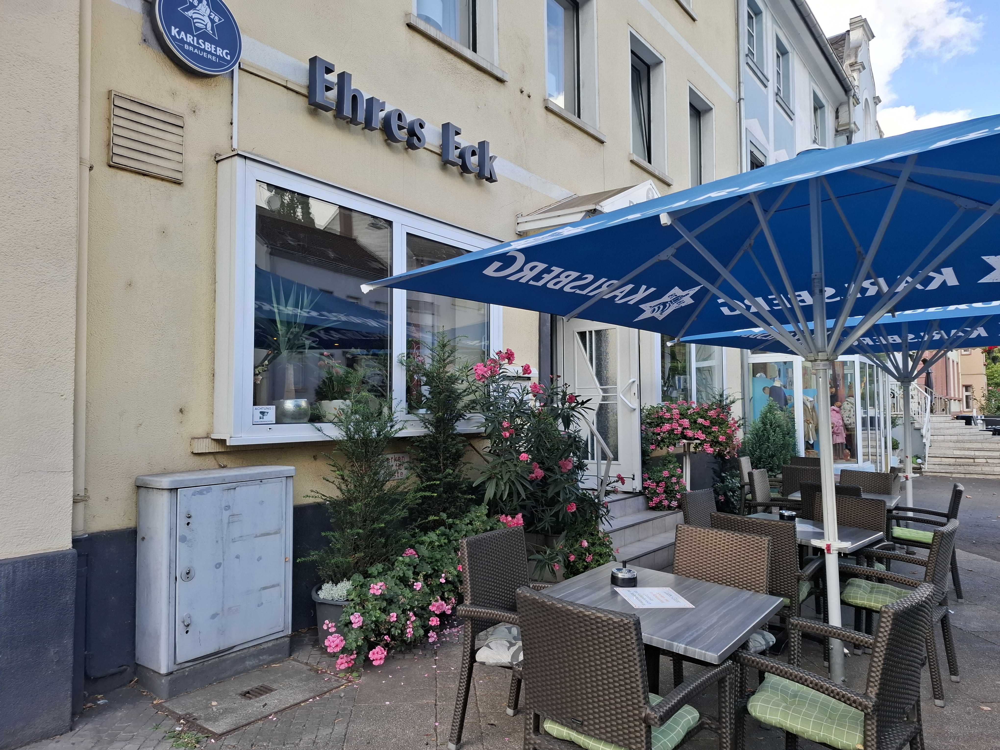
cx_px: 500
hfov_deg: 73.9
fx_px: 664
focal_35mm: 23
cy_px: 375
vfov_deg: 58.9
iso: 50
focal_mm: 5.54
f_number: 1.8
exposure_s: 1/456
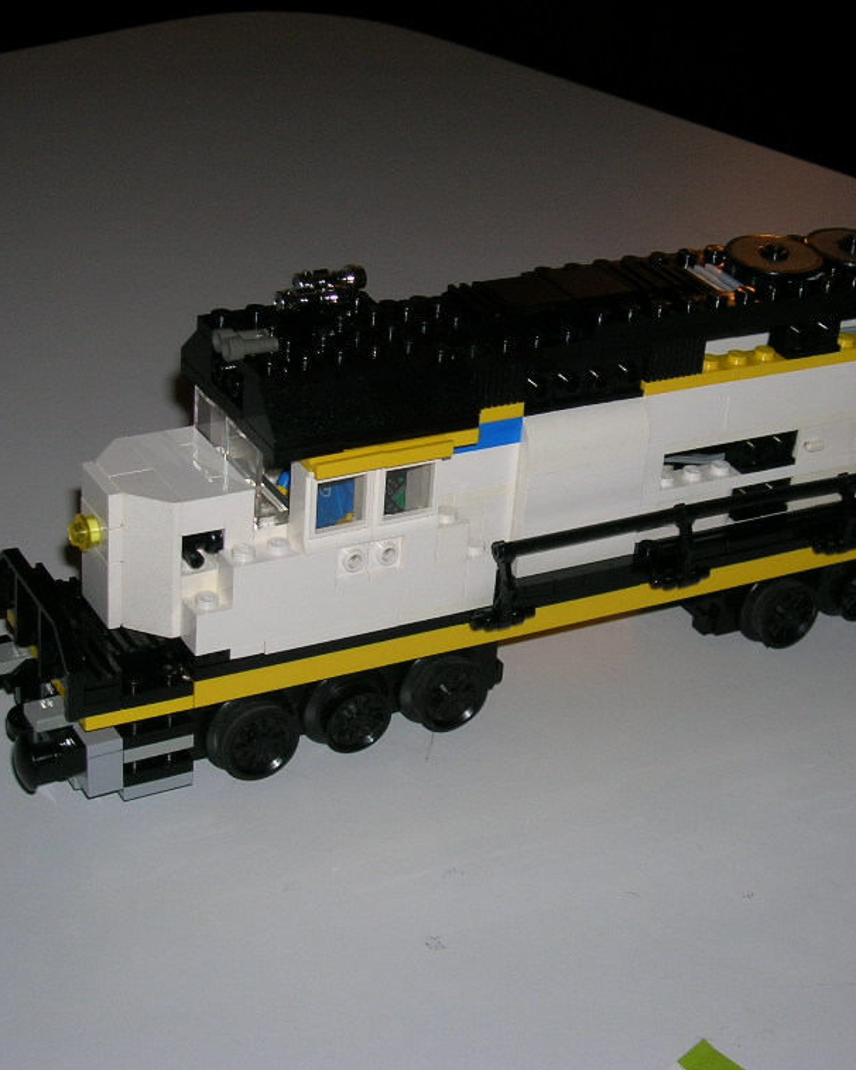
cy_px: 529
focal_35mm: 66
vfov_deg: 28.7
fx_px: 2089
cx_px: 527
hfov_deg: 23.1
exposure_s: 1/60.1
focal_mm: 8.4
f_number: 3.3
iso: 50
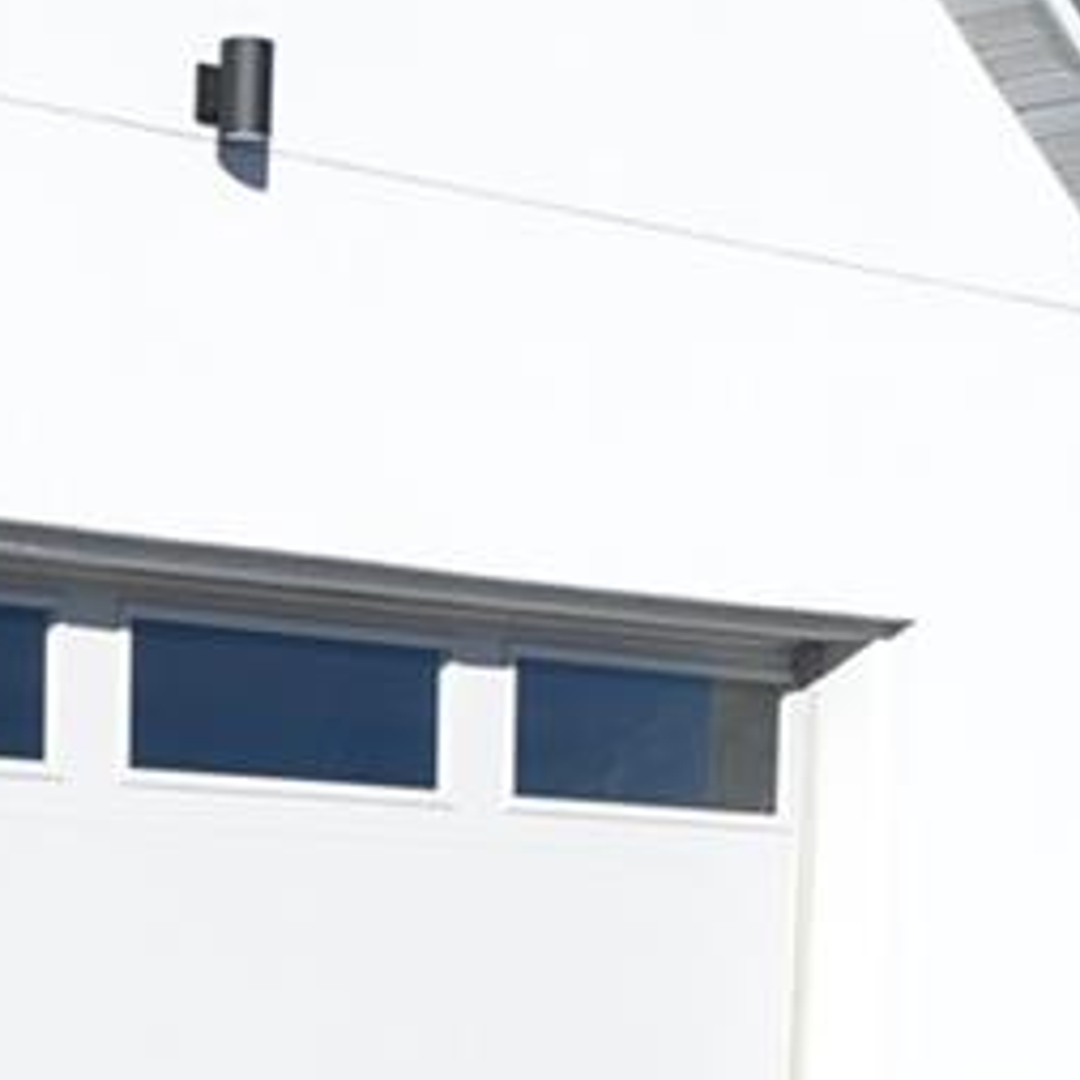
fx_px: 4553
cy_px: 1012
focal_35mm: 129
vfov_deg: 13.4
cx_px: 77
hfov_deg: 13.4
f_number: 8
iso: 200
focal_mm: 24
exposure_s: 1/250
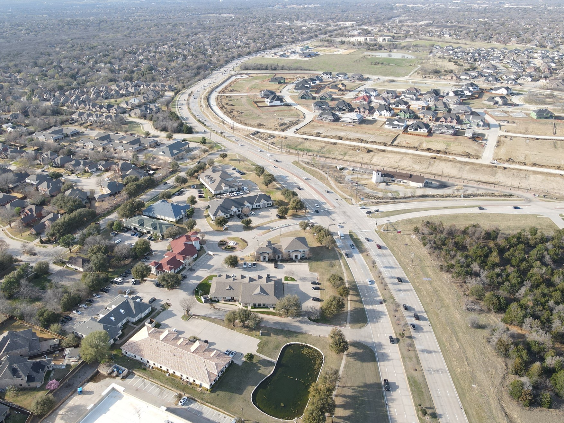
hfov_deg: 63.3
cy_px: 208
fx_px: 456
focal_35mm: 28
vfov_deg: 49.8
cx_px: 252
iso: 100
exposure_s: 1/180
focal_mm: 4.5
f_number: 2.8
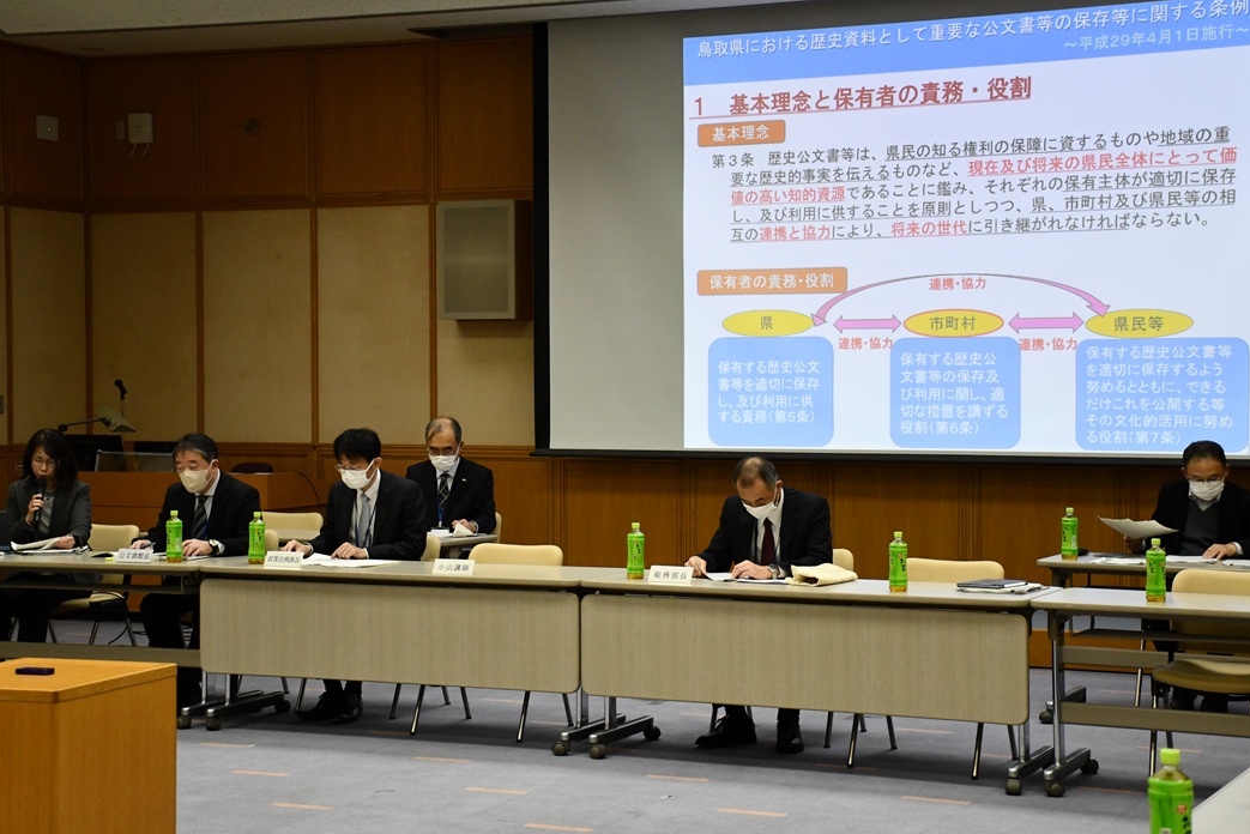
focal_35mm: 64
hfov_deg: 31.4
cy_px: 406
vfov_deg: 21.3
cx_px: 637
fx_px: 2223
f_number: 4.5
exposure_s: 1/125
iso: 1800
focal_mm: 40
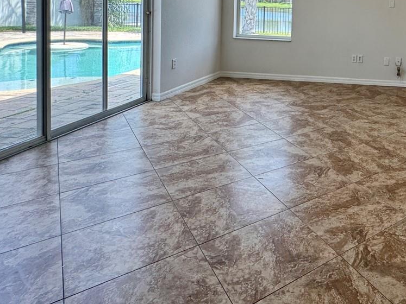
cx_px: 378
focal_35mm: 30
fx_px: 352
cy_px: 22
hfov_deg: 51.6
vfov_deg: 42.3
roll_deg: -2.8
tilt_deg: -3.0
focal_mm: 2.22
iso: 50
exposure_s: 1/120
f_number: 2.2
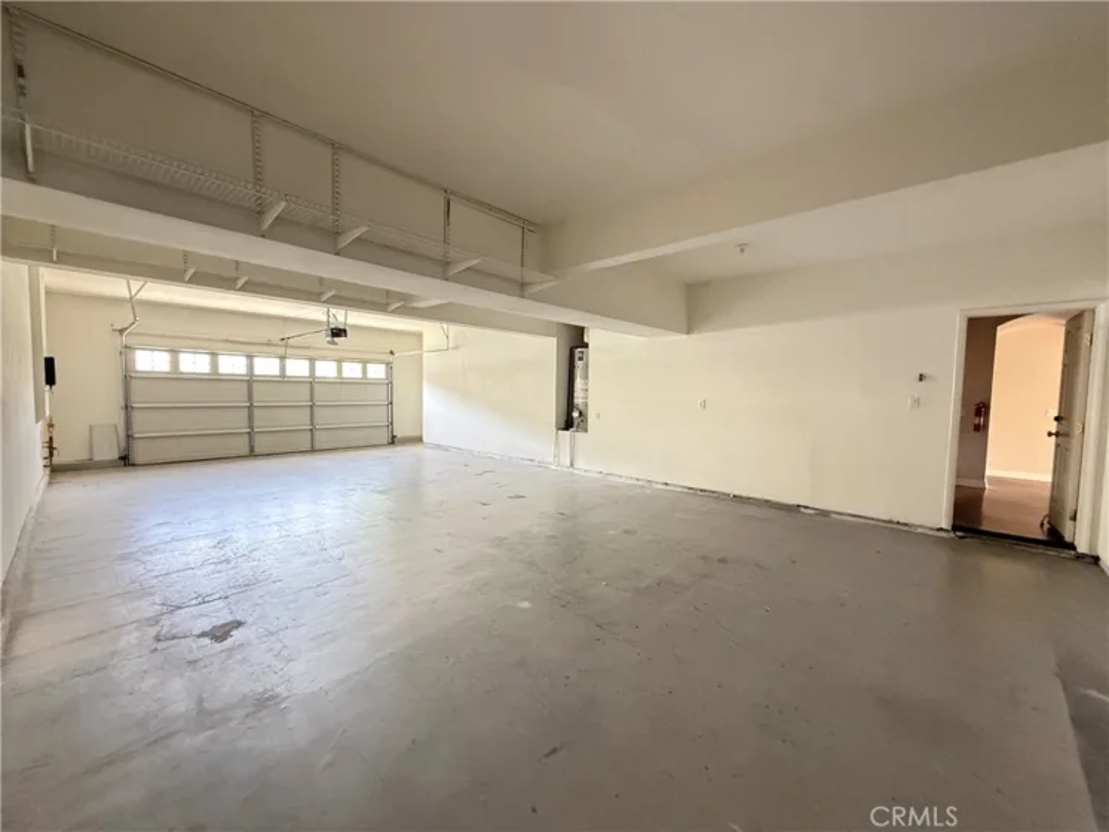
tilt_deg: -3.4
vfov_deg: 85.7
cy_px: 416
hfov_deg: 102.1
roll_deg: -0.7
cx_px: 554
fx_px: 448
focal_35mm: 14
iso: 640
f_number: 2.2
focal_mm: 2.22
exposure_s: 1/60
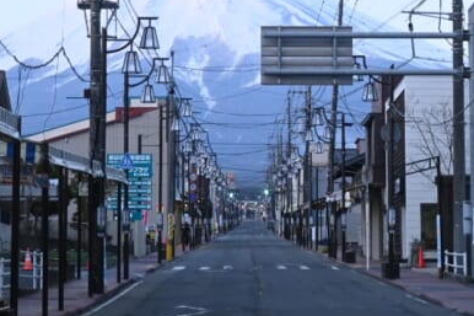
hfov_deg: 16.0
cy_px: 41
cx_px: 258
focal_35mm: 128
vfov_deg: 10.6
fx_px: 1688
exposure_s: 1/50
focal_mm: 33
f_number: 5
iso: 280
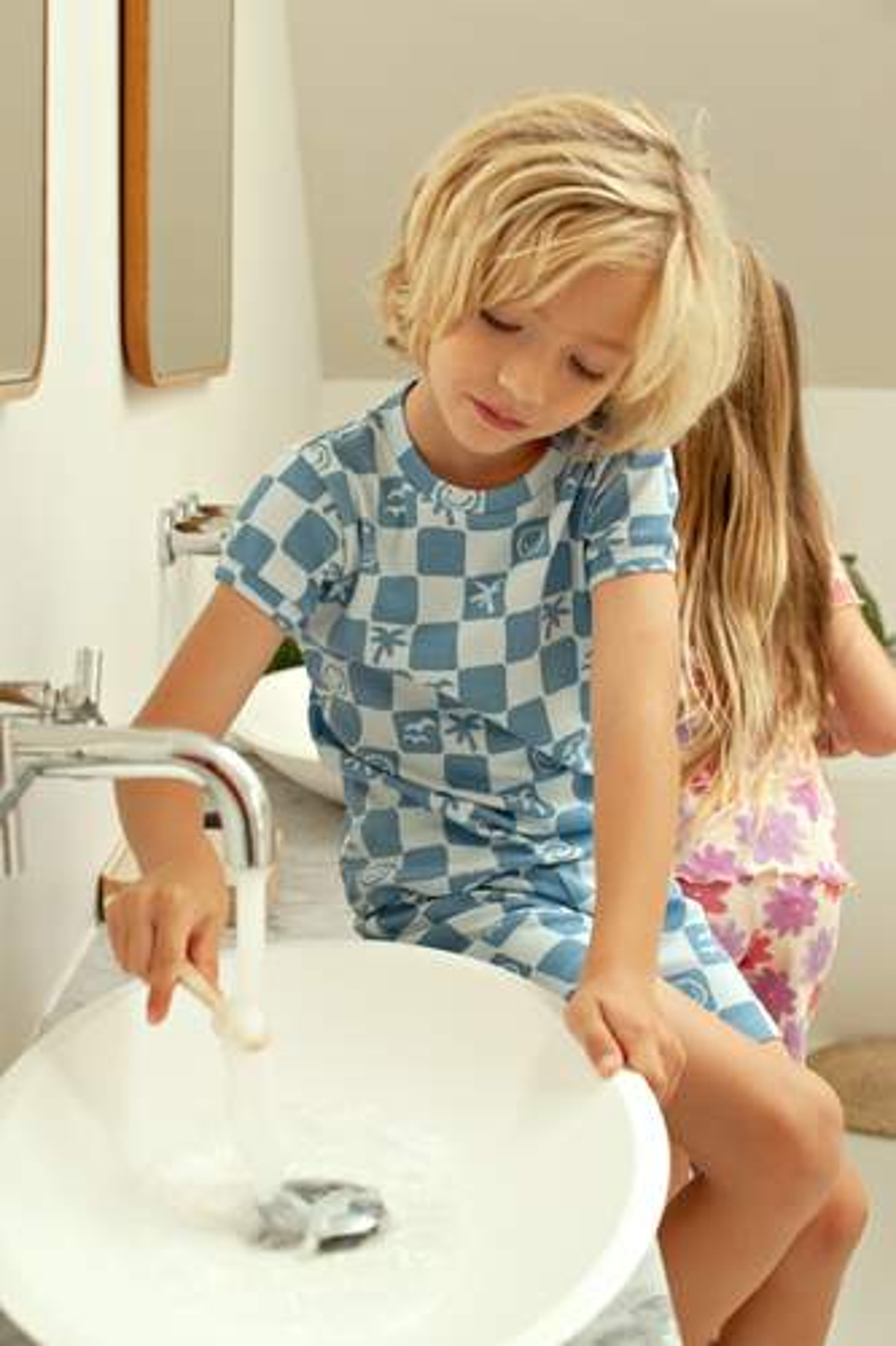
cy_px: 673
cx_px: 448
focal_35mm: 50
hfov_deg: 27.0
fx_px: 1868
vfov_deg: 39.6
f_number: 5.6
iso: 640
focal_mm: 50
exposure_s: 1/125
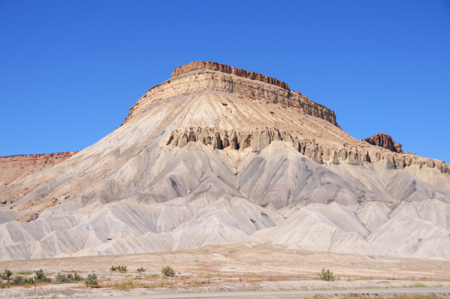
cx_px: 225
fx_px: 599
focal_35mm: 48
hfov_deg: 41.2
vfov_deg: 28.0
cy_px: 150
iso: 250
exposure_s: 1/1250
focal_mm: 32
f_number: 7.1
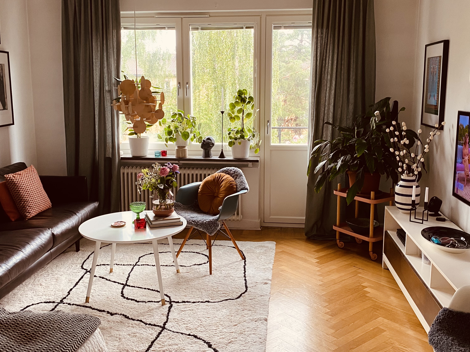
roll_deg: -0.1
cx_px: 228
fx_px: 475
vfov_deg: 40.7
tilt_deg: -7.9
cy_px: 165
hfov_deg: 52.6
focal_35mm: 35
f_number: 1.8
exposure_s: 1/44
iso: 160
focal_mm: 4.25
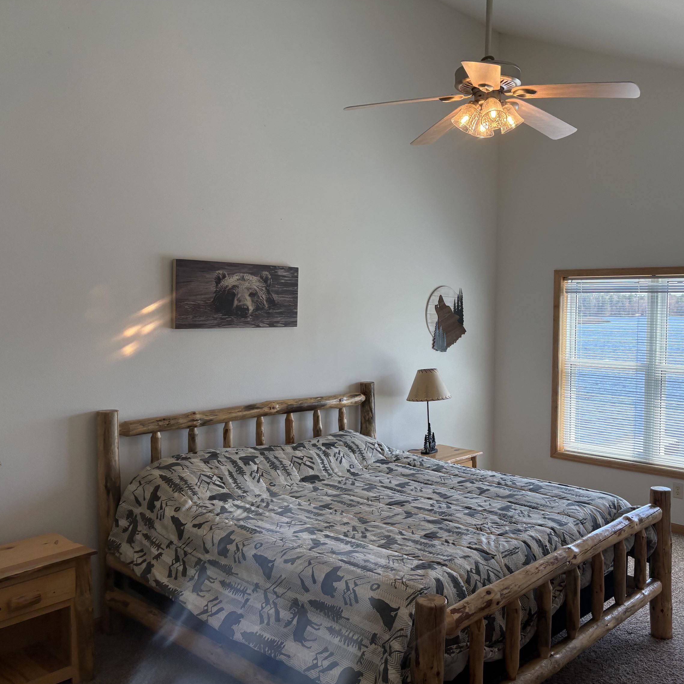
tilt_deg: -2.1
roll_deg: +0.3
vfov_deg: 52.5
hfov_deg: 52.4
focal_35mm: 31
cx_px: 389
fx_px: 693
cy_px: 342
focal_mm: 5.96
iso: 64
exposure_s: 1/240
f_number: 1.6
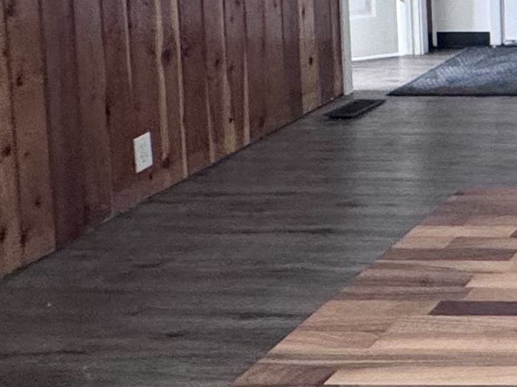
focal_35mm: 78
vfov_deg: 17.7
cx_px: 974
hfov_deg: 18.5
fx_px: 1165
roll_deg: -1.1
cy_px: -116
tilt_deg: -6.0
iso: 250
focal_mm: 2.22
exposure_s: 1/120
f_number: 2.2
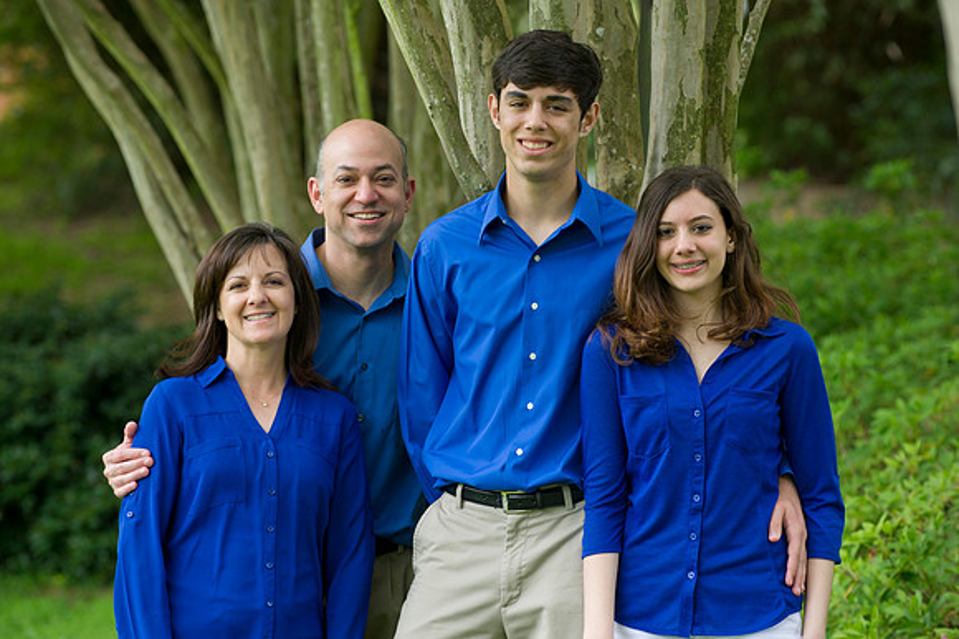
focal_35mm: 175
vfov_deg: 7.8
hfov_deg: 11.8
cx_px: 480
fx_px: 4659
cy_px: 320
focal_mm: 175
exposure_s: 1/100
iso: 320
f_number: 4.5
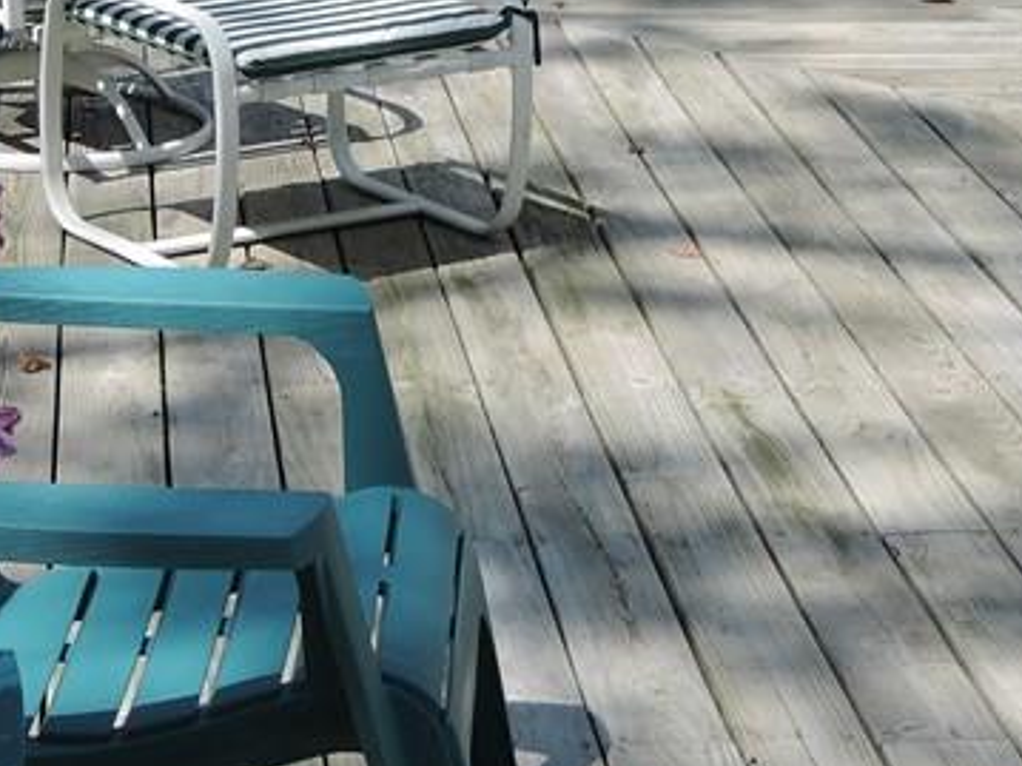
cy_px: -290
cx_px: 427
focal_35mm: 114
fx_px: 3365
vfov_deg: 12.5
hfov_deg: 17.3
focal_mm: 8.6
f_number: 3.5
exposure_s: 1/640
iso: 80
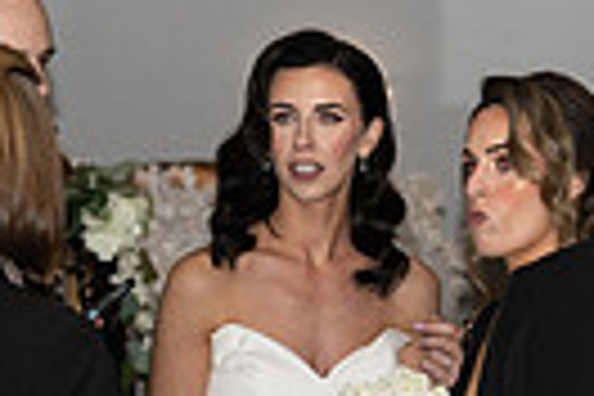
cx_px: 541
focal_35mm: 532
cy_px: 570
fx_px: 8777
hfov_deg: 3.9
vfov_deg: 2.6
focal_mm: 90
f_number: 2.8
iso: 200
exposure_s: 1/160
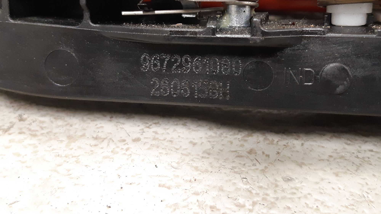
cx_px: 192
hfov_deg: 66.1
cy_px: 74
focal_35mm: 29
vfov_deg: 39.8
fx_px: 293
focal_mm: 3.93
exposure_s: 1/25
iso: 250
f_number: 1.7
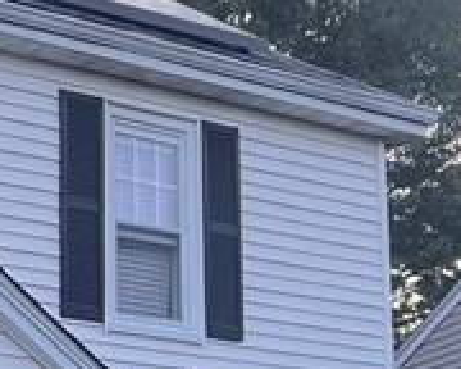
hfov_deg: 12.9
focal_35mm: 144
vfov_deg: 10.6
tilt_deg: +7.3
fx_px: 1965
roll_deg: -0.6
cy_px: 407
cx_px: -172
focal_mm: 5.7
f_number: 1.5
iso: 50
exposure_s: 1/504
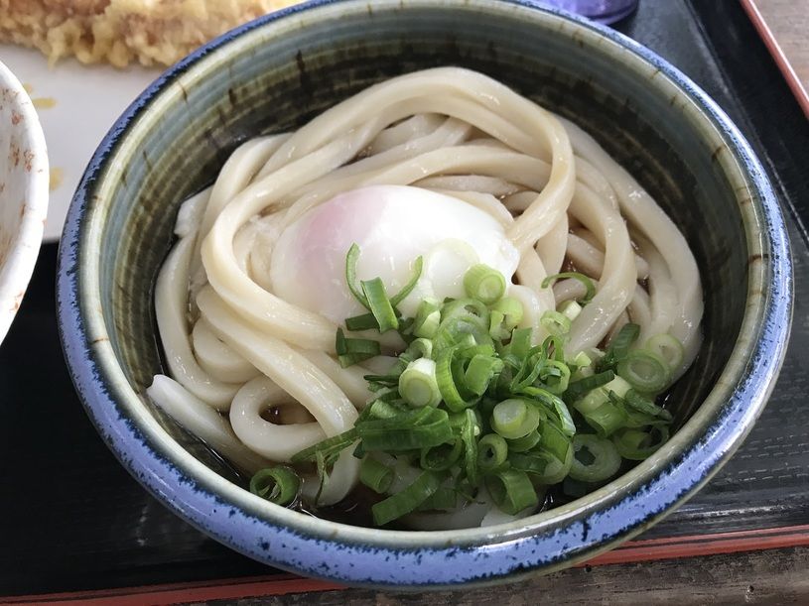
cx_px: 404
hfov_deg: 63.5
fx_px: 654
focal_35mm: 28
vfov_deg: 49.7
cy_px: 303
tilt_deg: -57.0
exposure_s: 1/30
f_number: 1.8
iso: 32
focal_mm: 3.99
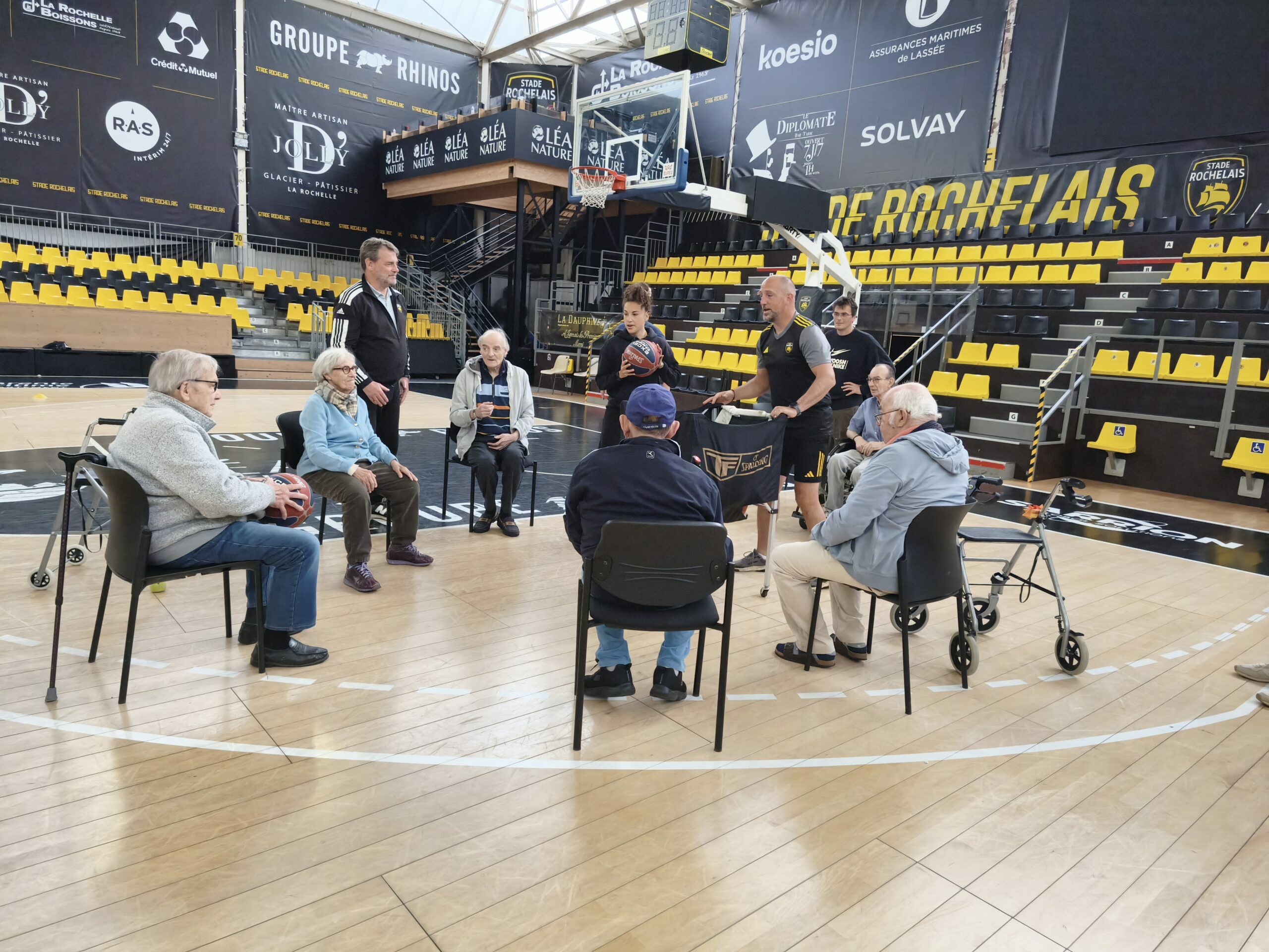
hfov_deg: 73.9
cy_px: 476
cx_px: 634
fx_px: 843
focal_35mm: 23
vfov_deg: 58.9
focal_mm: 5.35
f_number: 1.7
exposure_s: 1/1025
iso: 320
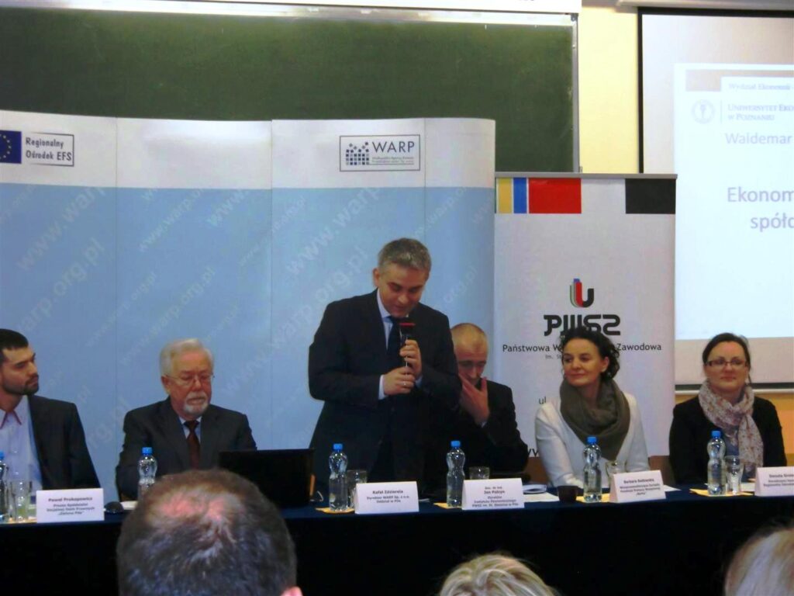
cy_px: 298
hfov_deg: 25.7
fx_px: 1743
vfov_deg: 19.4
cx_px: 397
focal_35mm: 76
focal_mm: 13.6
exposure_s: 1/60
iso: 400
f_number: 4.6
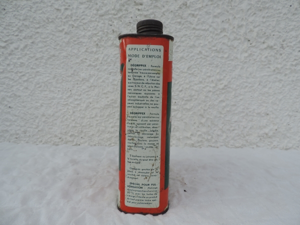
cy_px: 112
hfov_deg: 71.6
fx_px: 208
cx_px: 150
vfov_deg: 56.8
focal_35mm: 24
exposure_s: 1/800
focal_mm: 4.3
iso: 80
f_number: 3
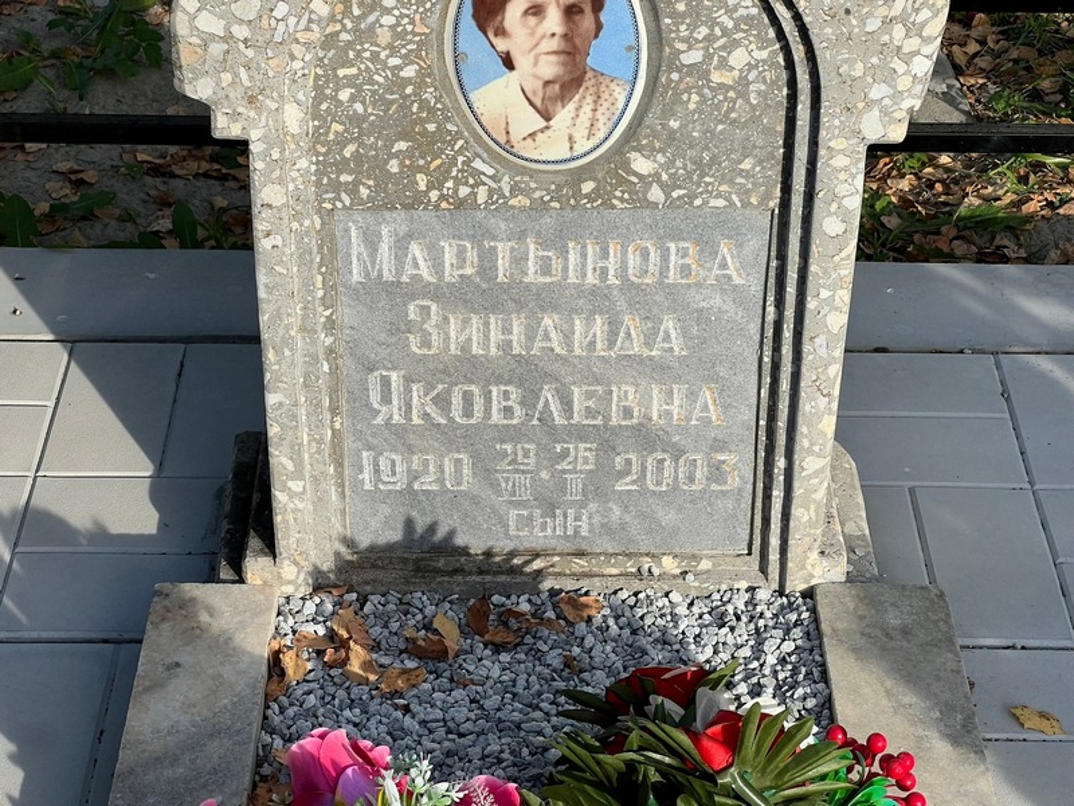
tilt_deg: -34.1
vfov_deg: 19.1
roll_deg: -1.3
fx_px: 2389
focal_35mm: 77
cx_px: 537
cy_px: 403
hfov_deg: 25.3
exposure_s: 1/547
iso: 32
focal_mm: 9
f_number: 2.8
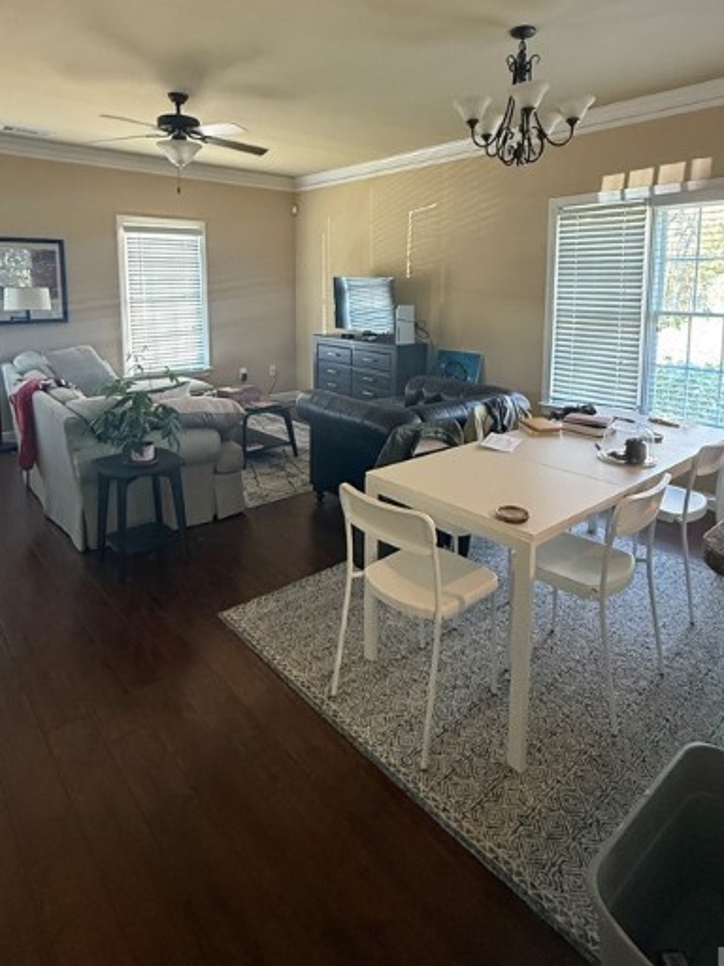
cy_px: 358
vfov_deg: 77.5
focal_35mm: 21
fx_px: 586
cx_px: 370
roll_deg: -1.0
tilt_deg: -6.2
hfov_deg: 63.4
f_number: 2.2
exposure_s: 1/60
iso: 640
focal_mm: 2.22
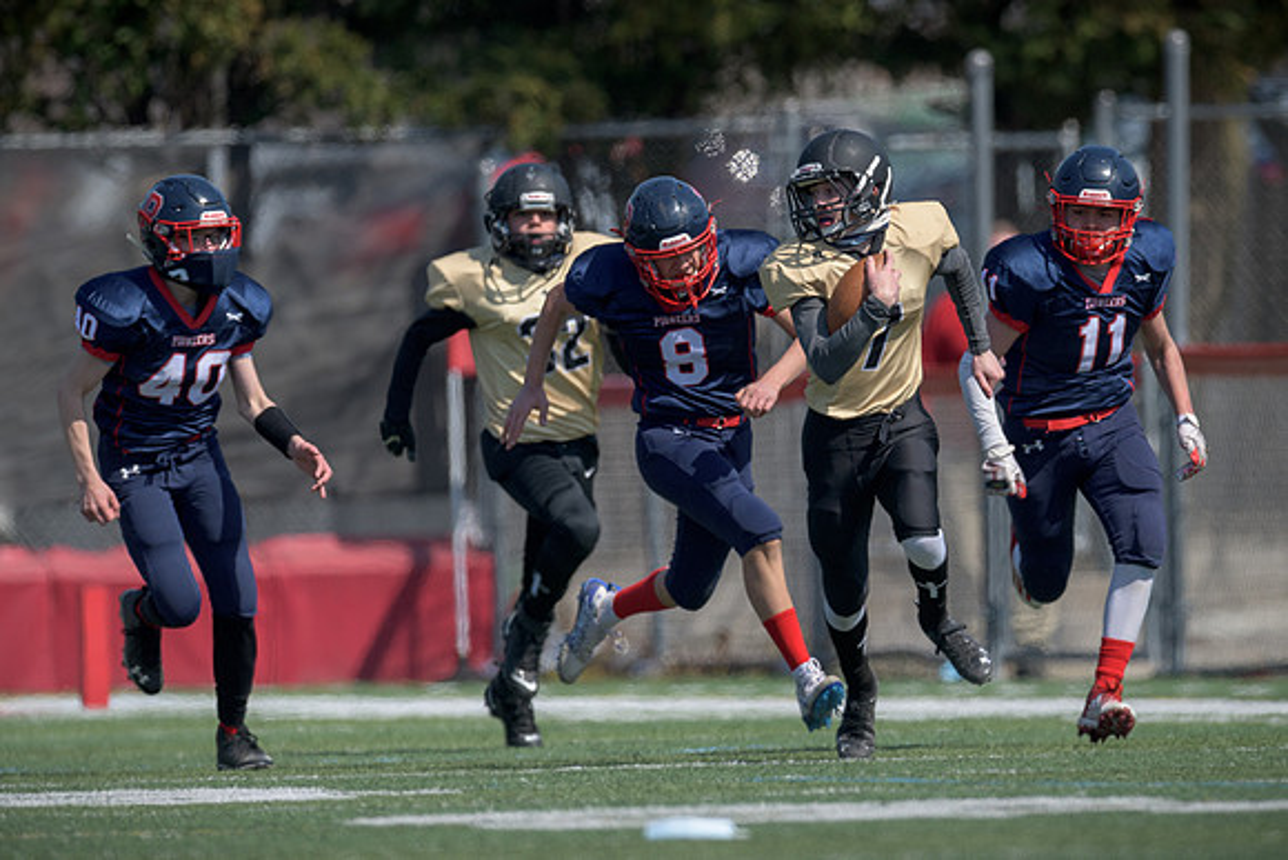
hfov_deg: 2.5
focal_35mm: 827
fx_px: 29579
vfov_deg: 1.7
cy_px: 333
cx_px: 906
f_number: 4
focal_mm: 500
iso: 250
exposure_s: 1/2500
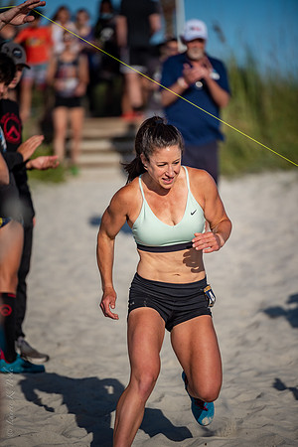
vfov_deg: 10.3
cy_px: 224
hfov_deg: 6.9
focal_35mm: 200
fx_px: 2483
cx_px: 149
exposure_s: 1/4000
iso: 280
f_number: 2.8
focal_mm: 200
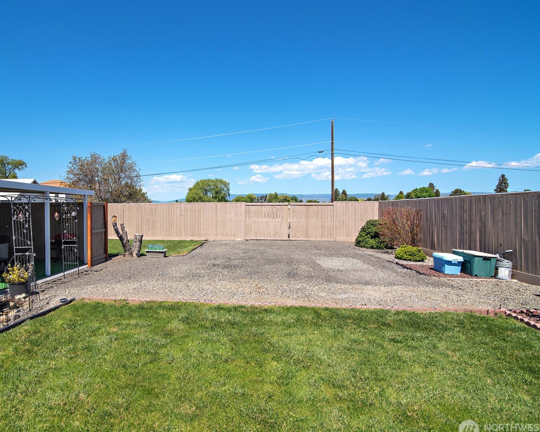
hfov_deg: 82.3
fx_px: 304
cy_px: 217
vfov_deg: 70.9
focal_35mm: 19
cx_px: 215
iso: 200
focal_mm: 16
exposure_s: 1/200
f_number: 14
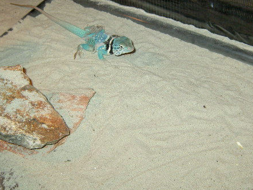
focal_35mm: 49
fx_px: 358
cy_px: 74
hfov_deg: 38.8
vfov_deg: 29.6
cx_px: 142
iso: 200
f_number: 2.8
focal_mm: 5.6
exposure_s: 1/60
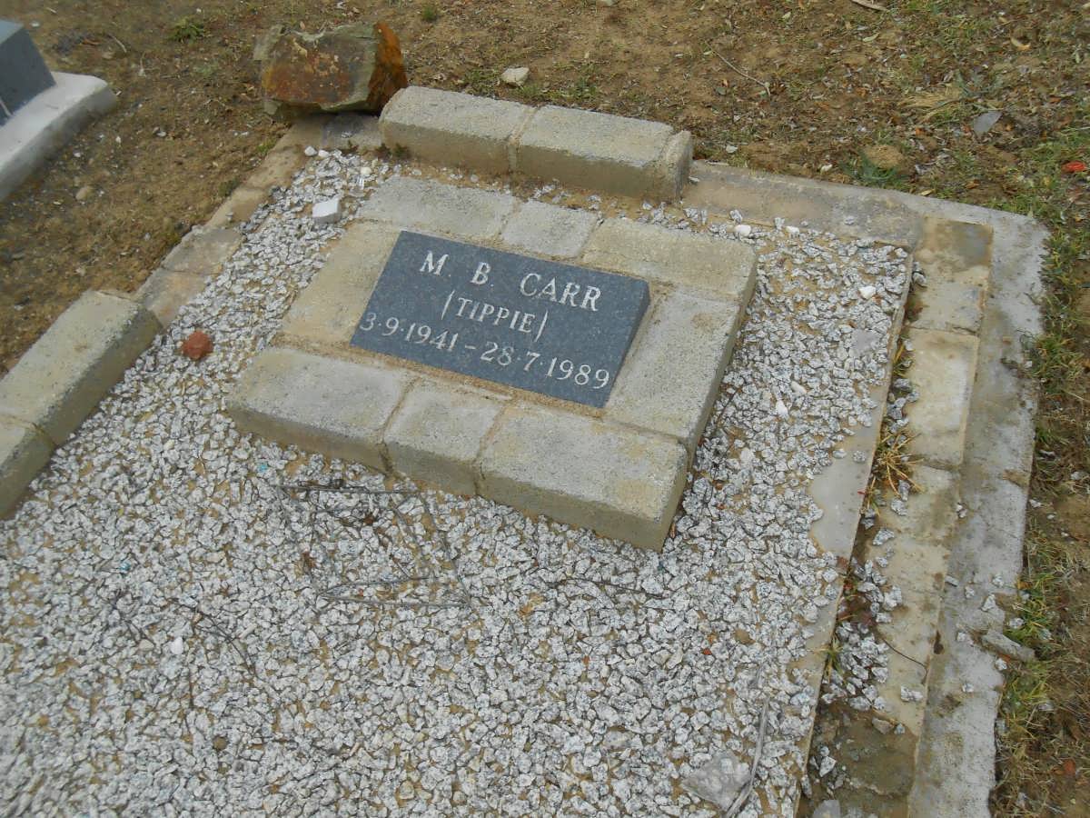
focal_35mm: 30
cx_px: 545
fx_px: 945
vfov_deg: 46.8
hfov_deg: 60.0
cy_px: 409
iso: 250
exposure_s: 1/250
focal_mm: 5.3
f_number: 3.8
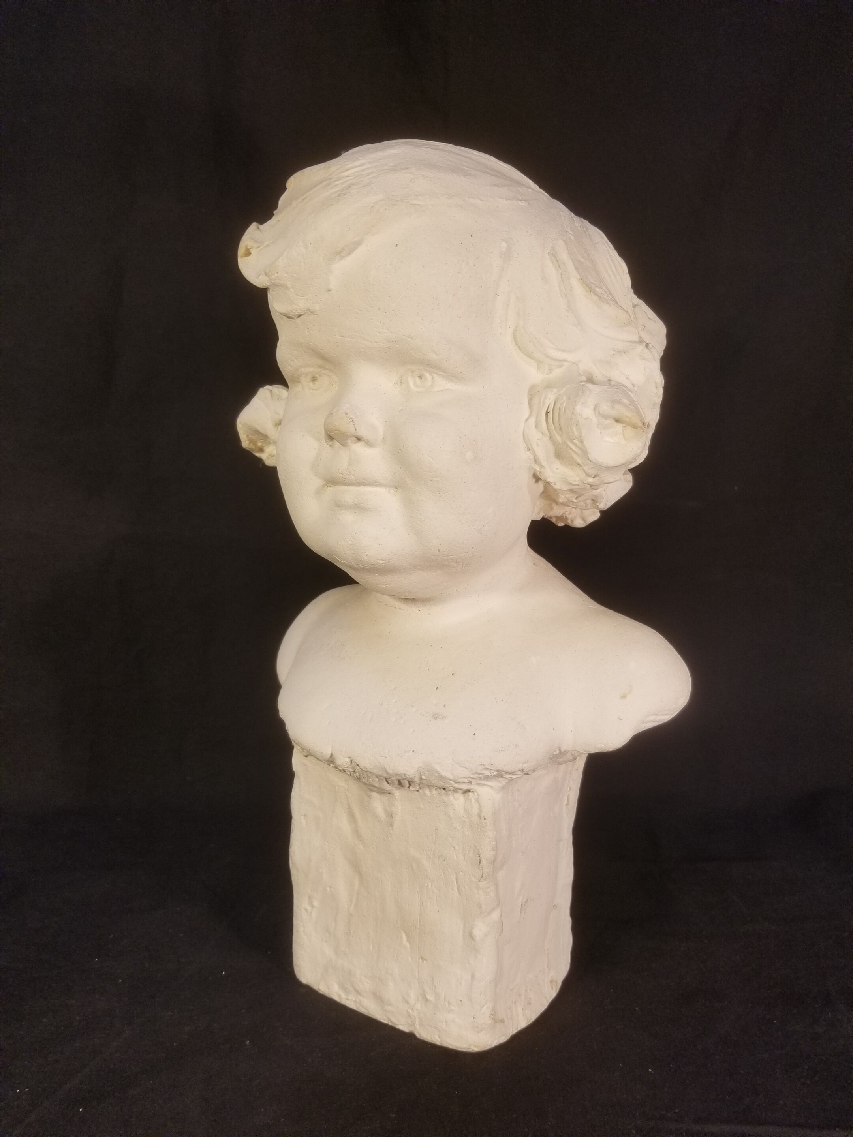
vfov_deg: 67.3
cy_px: 568
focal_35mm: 26
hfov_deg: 53.1
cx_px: 426
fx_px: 854
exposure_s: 1/100
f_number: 1.7
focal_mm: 4.25
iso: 80
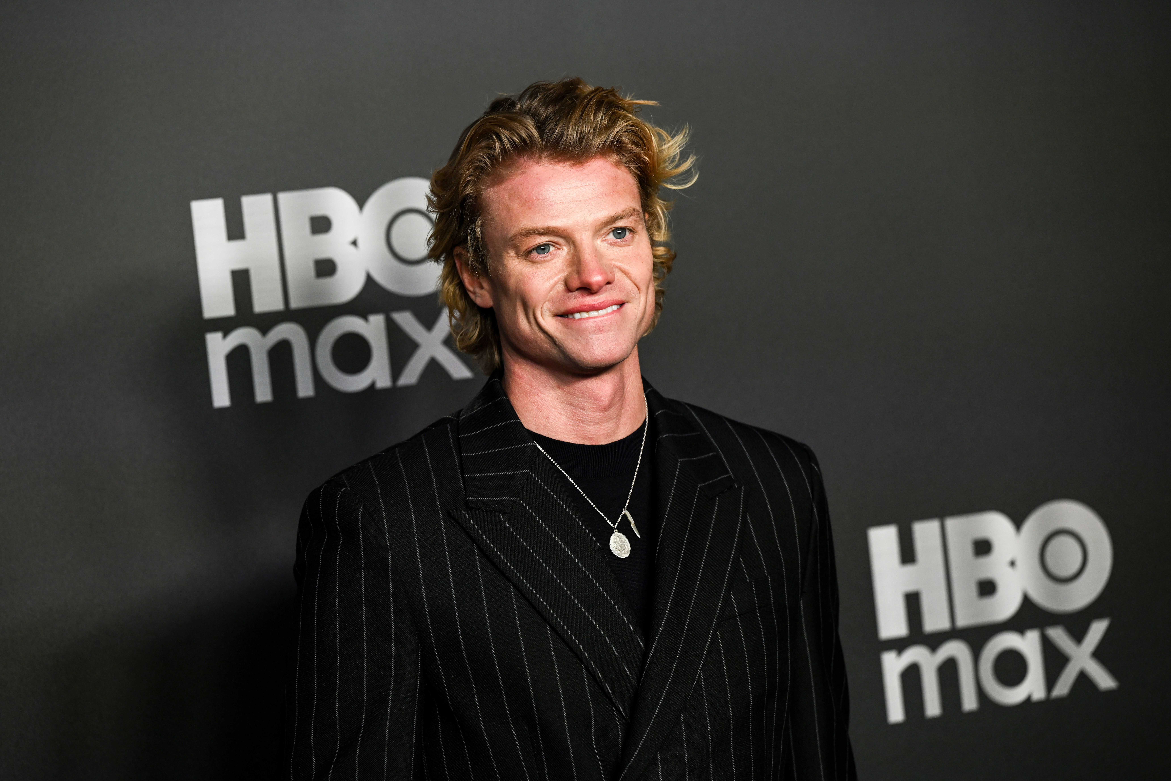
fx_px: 5041
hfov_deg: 13.2
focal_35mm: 155
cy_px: 390
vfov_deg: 8.9
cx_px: 586
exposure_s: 1/400
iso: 1000
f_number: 4
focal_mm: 155
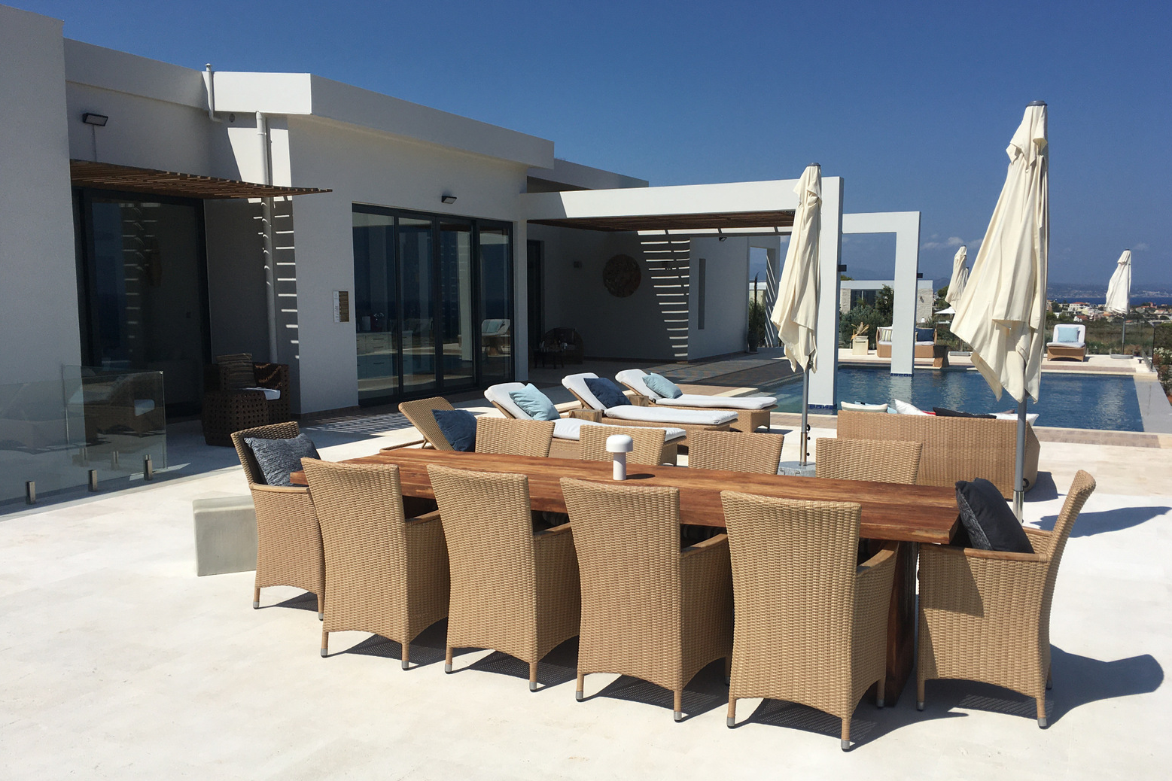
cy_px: 427
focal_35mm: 31
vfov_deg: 42.3
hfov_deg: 60.3
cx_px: 597
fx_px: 1009
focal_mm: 4.15
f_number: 2.2
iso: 25
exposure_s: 1/4049
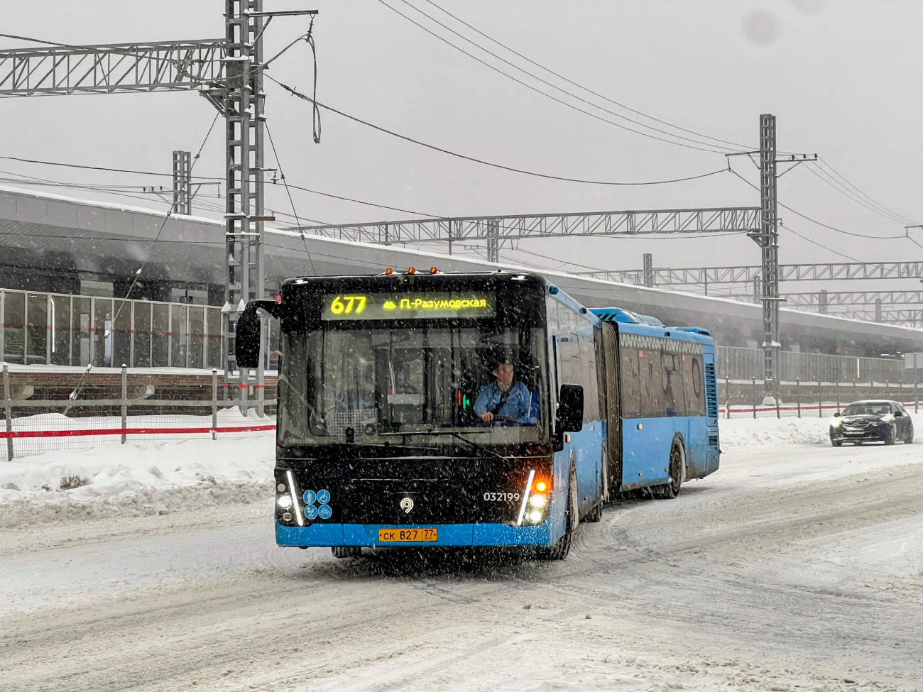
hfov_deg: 25.3
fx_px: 2053
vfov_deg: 19.1
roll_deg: +0.4
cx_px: 462
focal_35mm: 77
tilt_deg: +1.1
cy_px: 346
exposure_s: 1/99
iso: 100
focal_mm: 9
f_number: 2.8
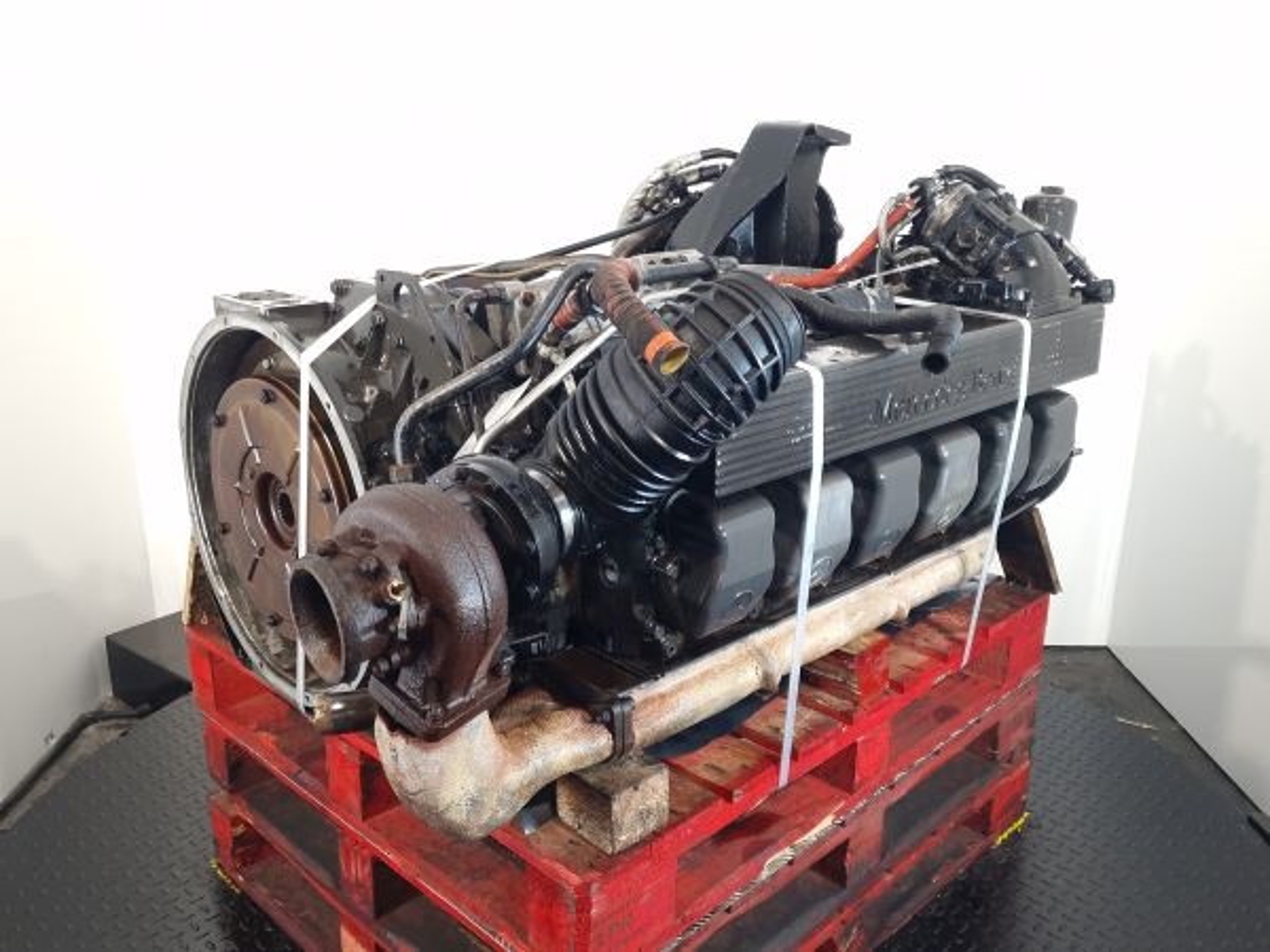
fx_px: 844
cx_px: 635
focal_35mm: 23
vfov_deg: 58.9
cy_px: 476
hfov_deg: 73.9
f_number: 1.8
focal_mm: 6.4
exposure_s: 1/50
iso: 160
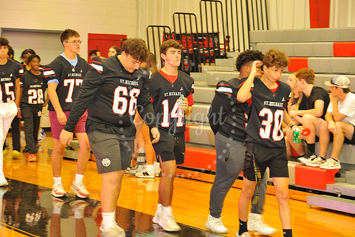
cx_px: 178
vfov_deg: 14.8
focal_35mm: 92
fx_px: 907
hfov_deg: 22.2
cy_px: 118
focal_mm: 92
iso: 2500
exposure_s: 1/50
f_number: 6.3
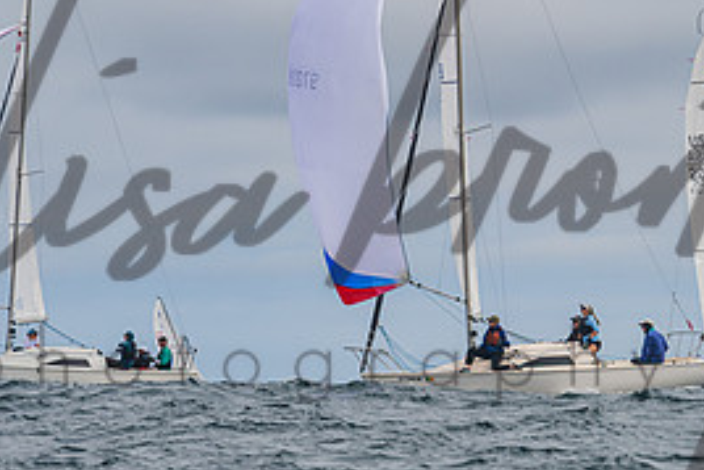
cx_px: 549
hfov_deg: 7.0
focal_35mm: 294
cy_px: 167
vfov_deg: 4.7
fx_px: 5752
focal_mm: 135
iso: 160
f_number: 6.3
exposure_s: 1/640
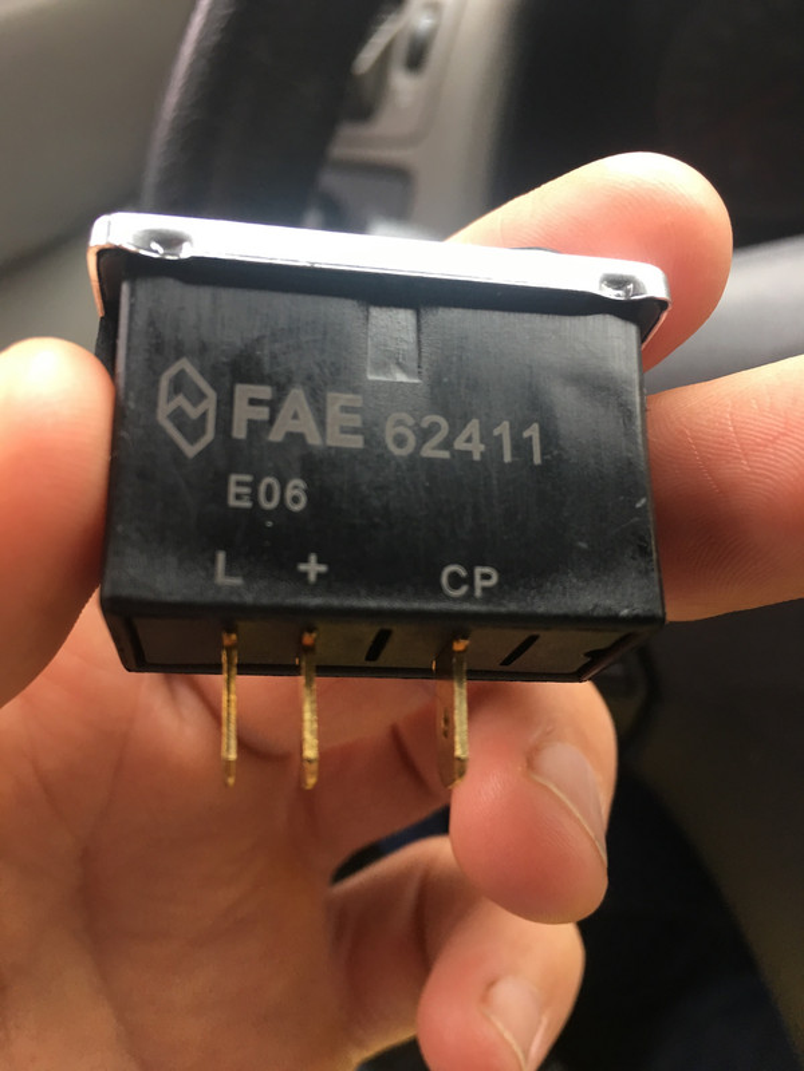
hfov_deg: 48.2
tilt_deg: -39.3
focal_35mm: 29
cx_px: 402
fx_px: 898
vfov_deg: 61.7
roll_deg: +2.4
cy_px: 536
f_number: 2.2
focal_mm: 4.15
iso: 40
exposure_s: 1/33
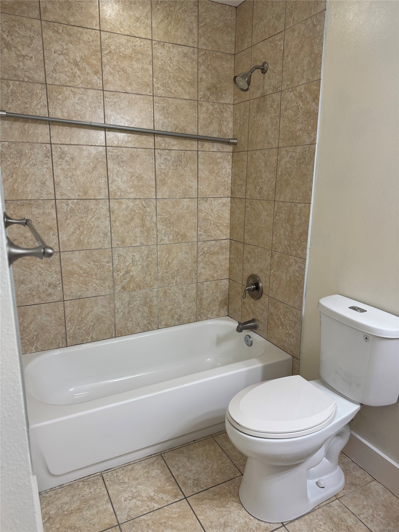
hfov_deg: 56.8
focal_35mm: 24
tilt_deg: -15.3
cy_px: 266
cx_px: 200
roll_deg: -0.9
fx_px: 369
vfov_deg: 71.6
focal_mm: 6.76
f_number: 1.78
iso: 125
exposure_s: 1/120
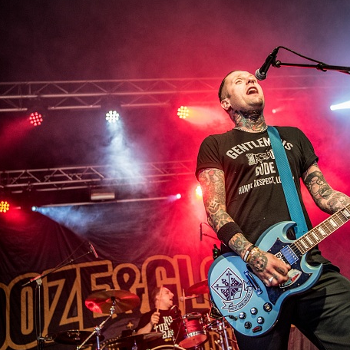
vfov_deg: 39.2
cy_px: 168
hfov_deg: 38.9
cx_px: 216
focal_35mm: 43
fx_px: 492
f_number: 2.8
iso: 1250
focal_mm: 32
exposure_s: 1/100
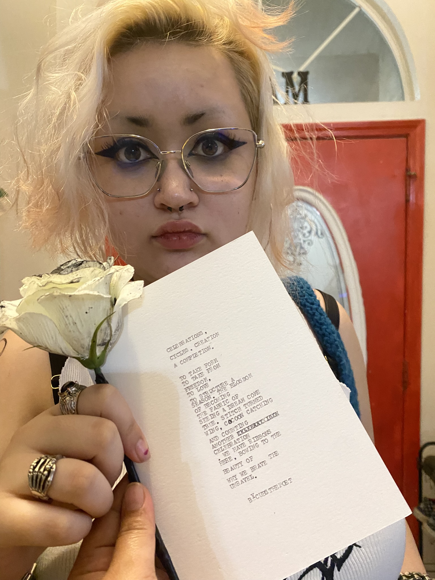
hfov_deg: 53.1
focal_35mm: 26
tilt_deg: +0.1
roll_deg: +0.6
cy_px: 290
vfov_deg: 67.3
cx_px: 218
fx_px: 436
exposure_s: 1/30
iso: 640
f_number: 1.8
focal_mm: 4.25
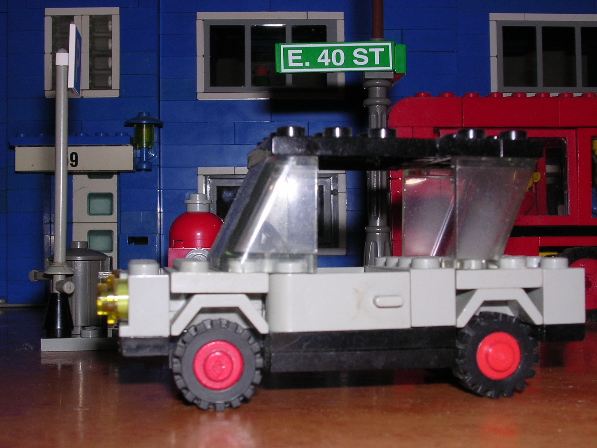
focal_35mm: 53
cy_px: 224
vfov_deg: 27.5
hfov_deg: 36.2
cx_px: 298
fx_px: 914
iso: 100
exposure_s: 1/60.1
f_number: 6.4
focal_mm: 8
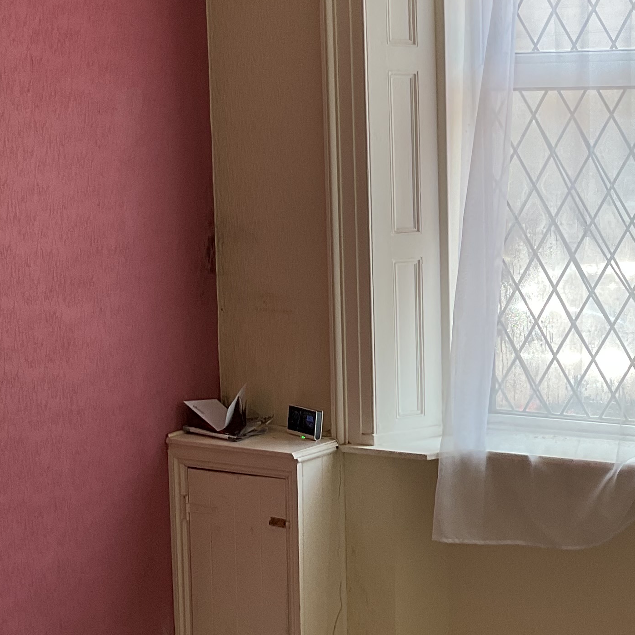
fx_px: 1536
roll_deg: +0.1
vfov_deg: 23.4
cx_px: 612
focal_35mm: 74
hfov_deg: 22.6
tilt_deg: -6.9
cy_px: 326
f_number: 1.8
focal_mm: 3
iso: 32
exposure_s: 1/120
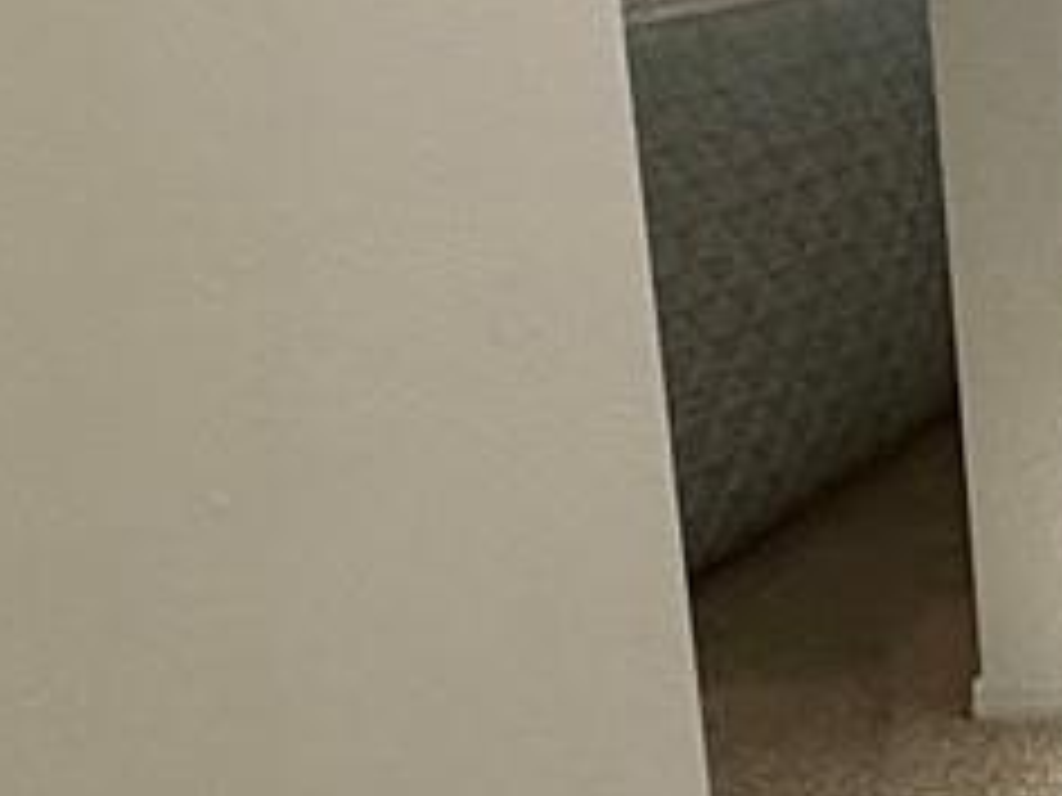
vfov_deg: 15.5
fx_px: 2915
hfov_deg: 15.3
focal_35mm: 95
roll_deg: +0.0
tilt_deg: -10.6
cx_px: 2282
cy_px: 310
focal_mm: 2.22
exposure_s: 1/120
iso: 100
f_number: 2.2
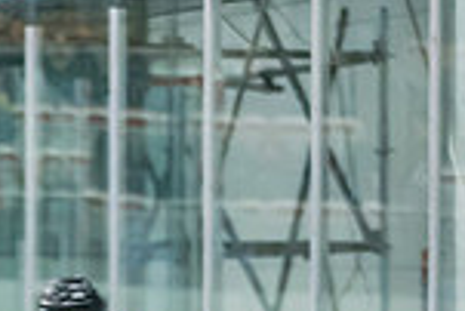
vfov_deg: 3.1
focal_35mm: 447
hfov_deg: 4.6
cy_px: 584
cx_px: 527
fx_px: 5779
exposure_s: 1/640
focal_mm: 85
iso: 2500
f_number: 2.8
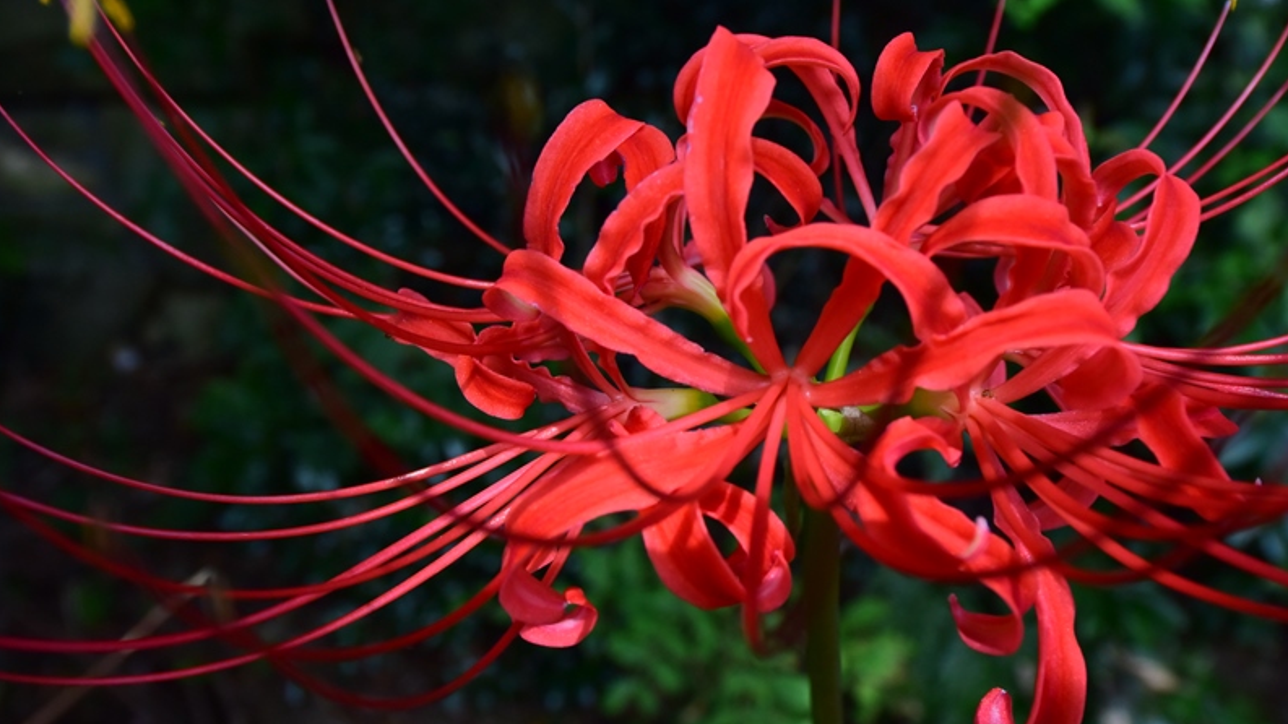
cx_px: 642
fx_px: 1264
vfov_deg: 32.0
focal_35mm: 37
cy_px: 394
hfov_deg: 54.0
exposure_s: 1/250
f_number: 5.6
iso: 400
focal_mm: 13
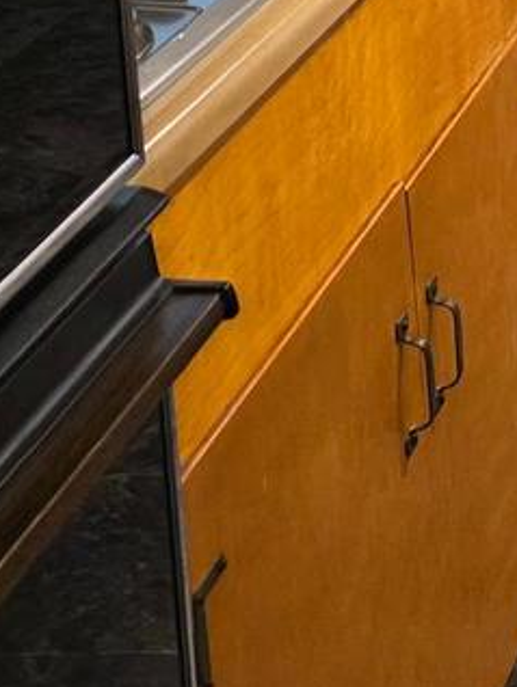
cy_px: -305
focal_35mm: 111
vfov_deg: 16.4
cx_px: 1196
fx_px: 2207
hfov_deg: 11.4
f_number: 1.7
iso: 320
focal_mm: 6.3
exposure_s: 1/120
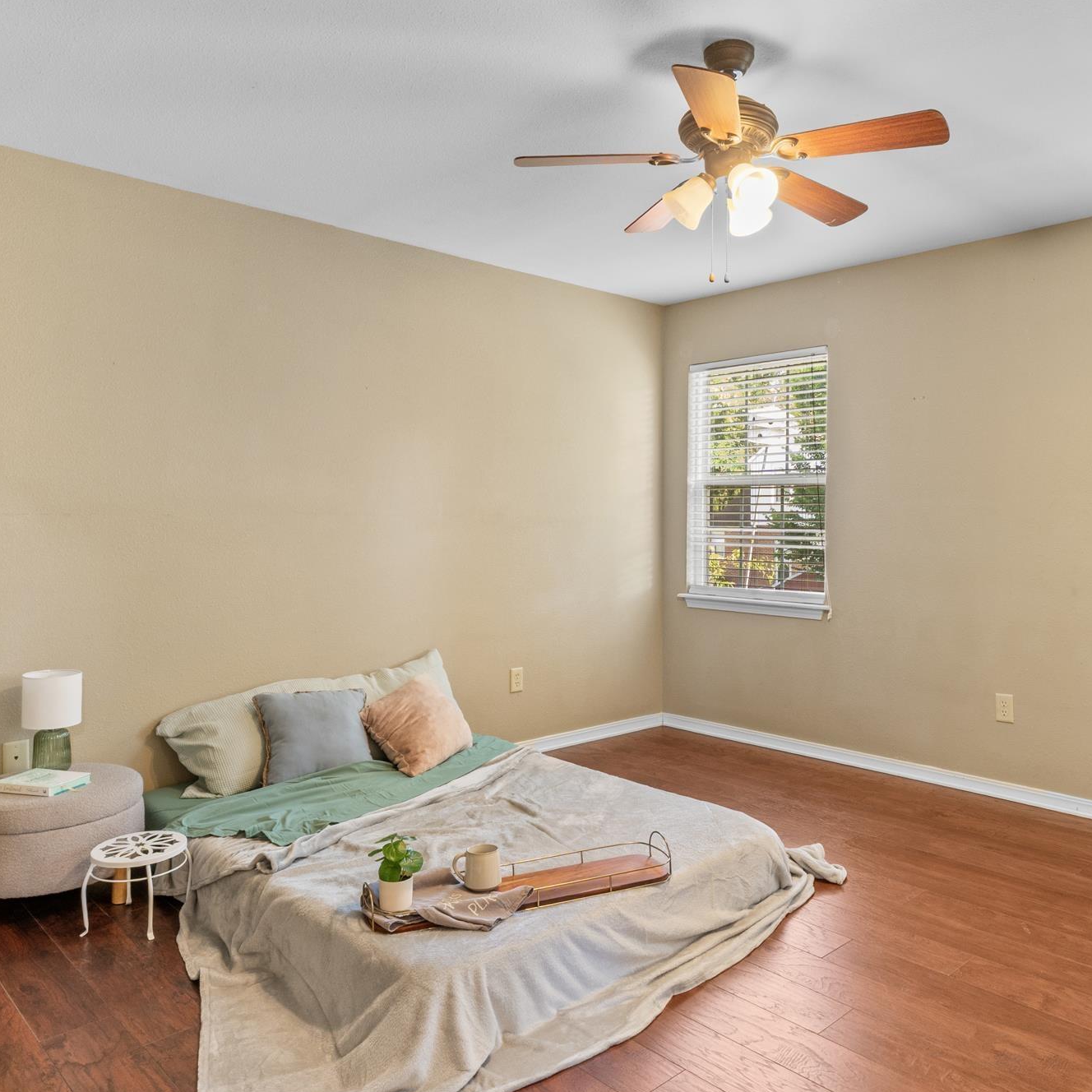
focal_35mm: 24
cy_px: 510
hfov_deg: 64.9
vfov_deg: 65.0
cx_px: 589
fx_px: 857
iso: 250
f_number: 8
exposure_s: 1
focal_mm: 10
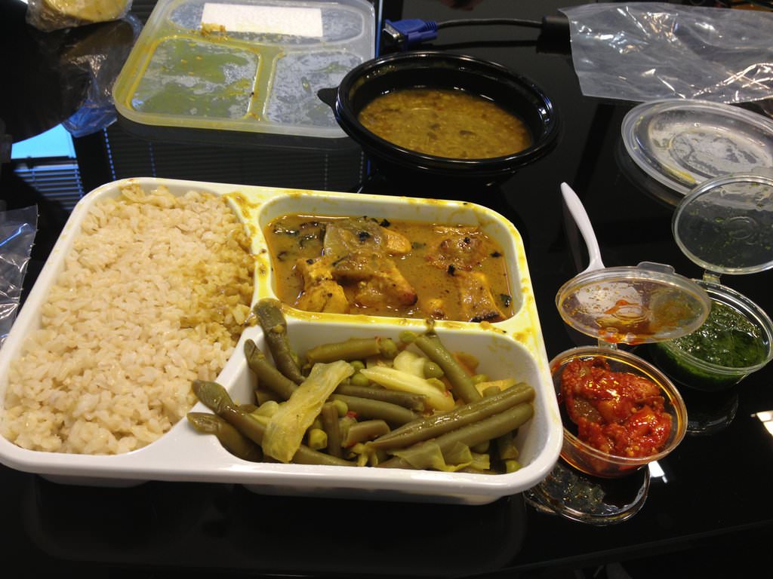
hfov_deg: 52.6
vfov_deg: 40.7
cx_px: 386
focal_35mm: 35
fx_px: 782
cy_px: 290
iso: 50
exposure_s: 1/24
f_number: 2.4
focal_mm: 4.28
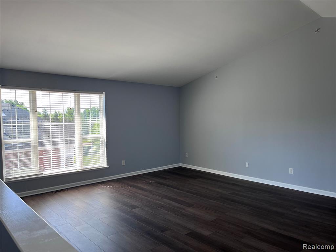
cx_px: 168
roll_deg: +1.0
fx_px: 252
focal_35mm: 26
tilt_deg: -2.9
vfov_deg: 53.1
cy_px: 126
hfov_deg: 67.3
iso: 40
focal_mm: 5.1
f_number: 1.6
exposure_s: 1/179
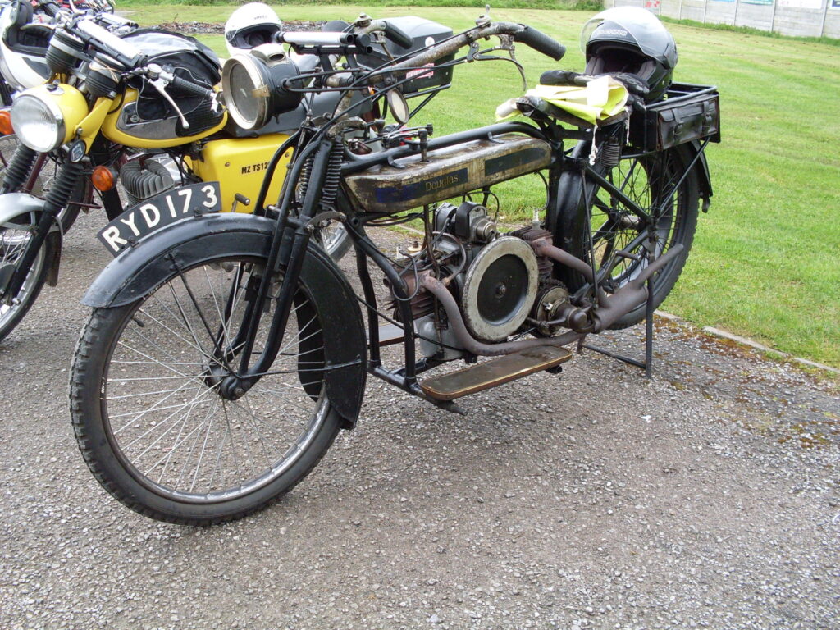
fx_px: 922
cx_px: 420
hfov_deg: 49.0
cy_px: 315
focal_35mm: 38
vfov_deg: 37.7
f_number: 2.8
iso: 100
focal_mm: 6.3
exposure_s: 1/90
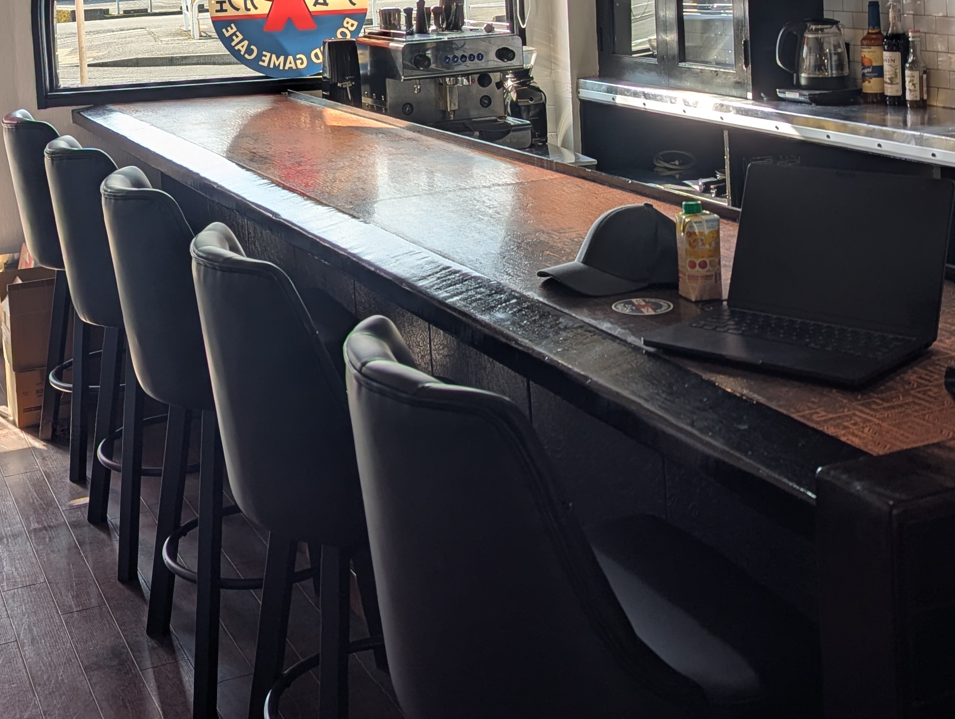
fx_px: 1464
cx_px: 381
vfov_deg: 26.2
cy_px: 4
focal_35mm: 53
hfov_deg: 36.0
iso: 42
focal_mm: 6.81
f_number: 1.85
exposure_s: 1/618
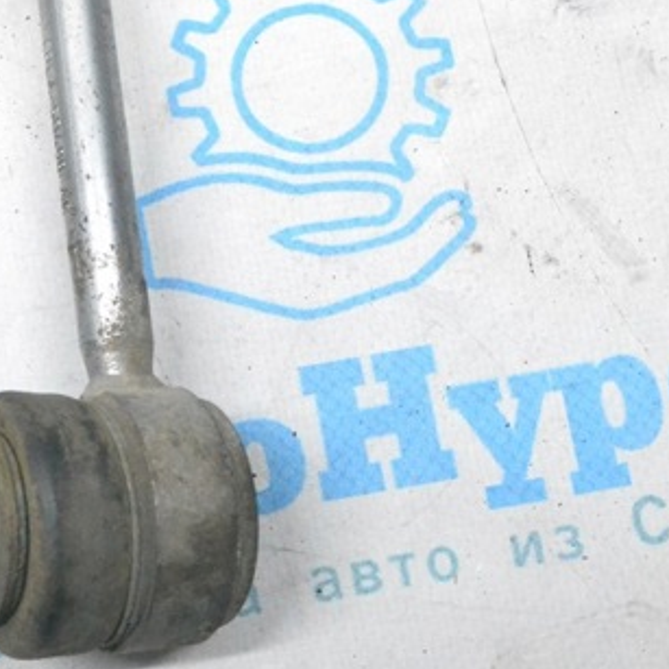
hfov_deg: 20.1
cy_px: 421
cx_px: 109
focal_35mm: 85
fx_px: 1859
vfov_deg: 20.4
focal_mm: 32
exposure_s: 1/160
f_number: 9
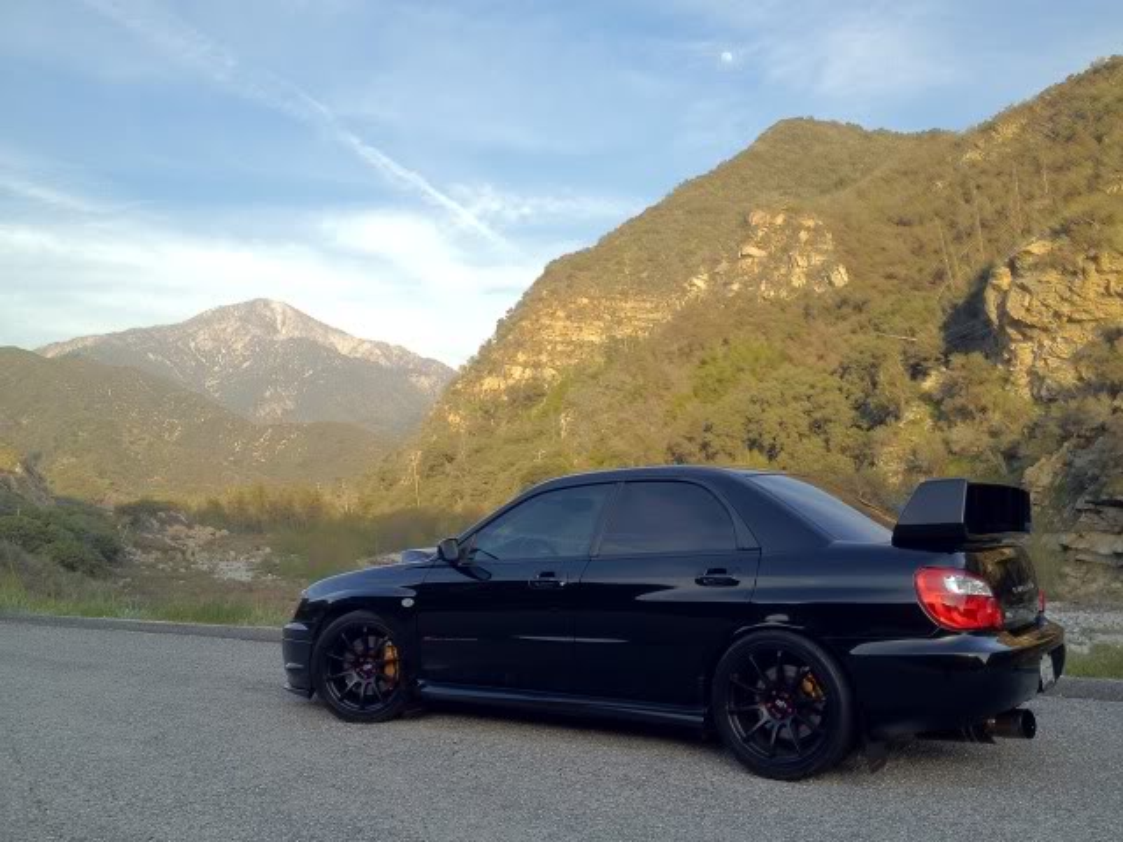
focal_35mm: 35
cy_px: 421
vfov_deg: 40.7
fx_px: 1135
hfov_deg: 52.6
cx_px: 562
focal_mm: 4.3
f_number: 2.4
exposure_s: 1/120
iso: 64
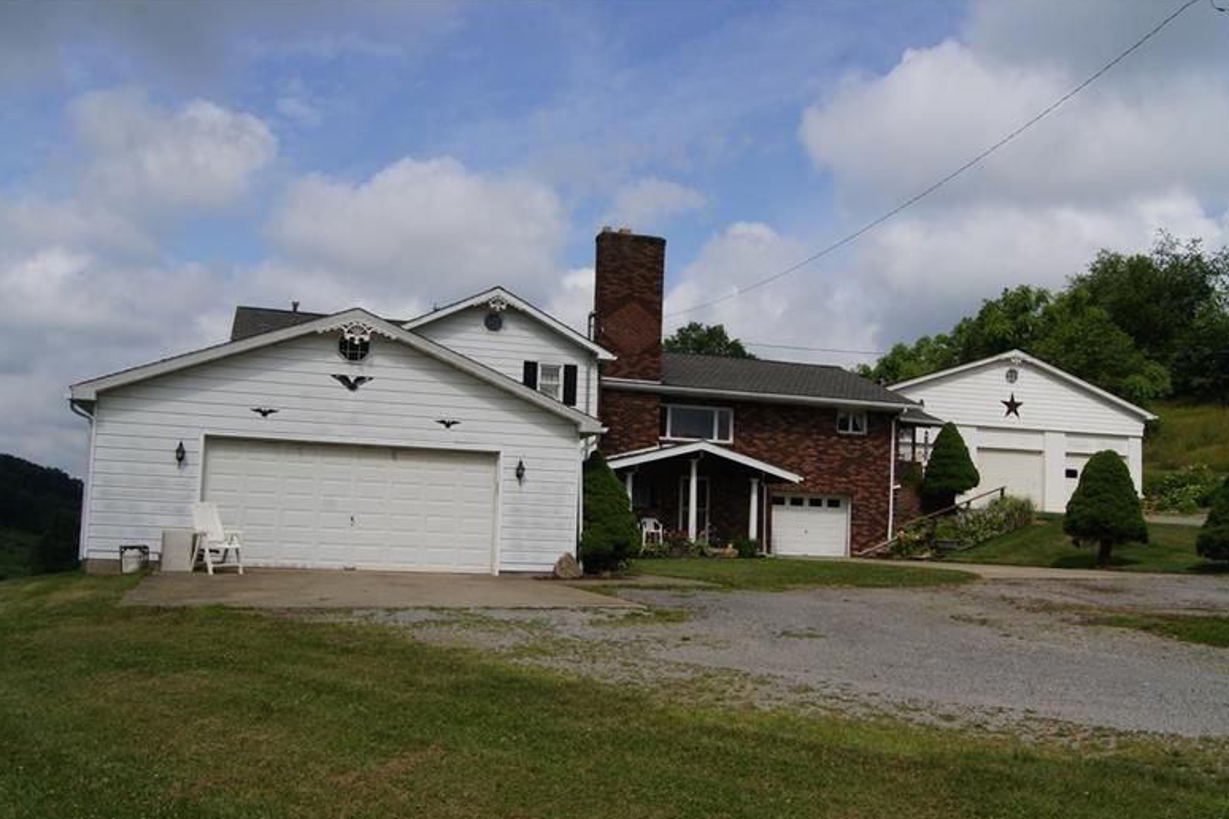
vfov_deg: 42.3
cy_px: 414
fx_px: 1058
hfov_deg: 60.3
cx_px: 605
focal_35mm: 31
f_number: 16
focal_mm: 20
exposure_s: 1/160
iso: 100
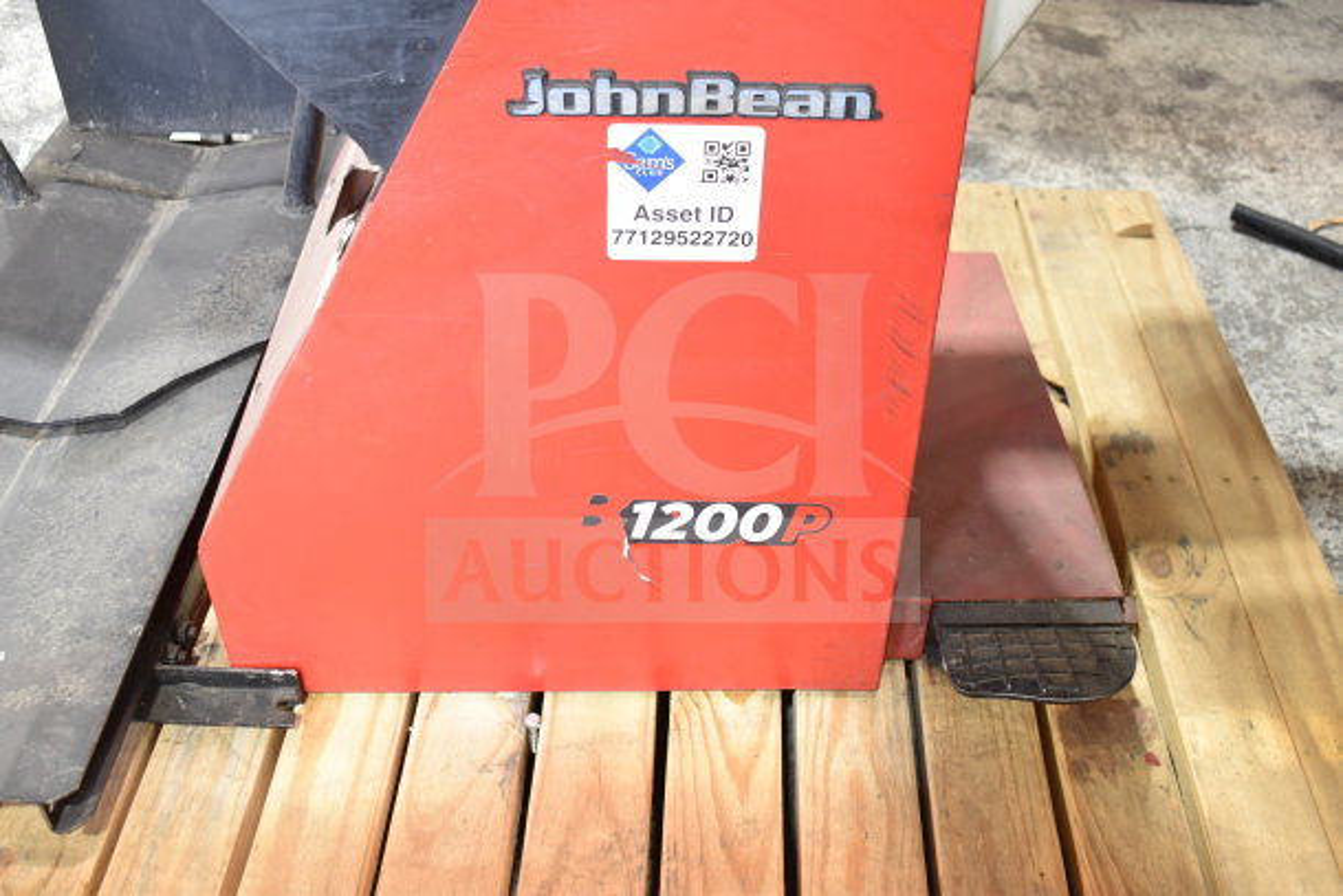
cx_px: 672
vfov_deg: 35.5
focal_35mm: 38
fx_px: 1399
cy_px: 448
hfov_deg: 51.3
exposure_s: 1/40
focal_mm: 25
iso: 1000
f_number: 4
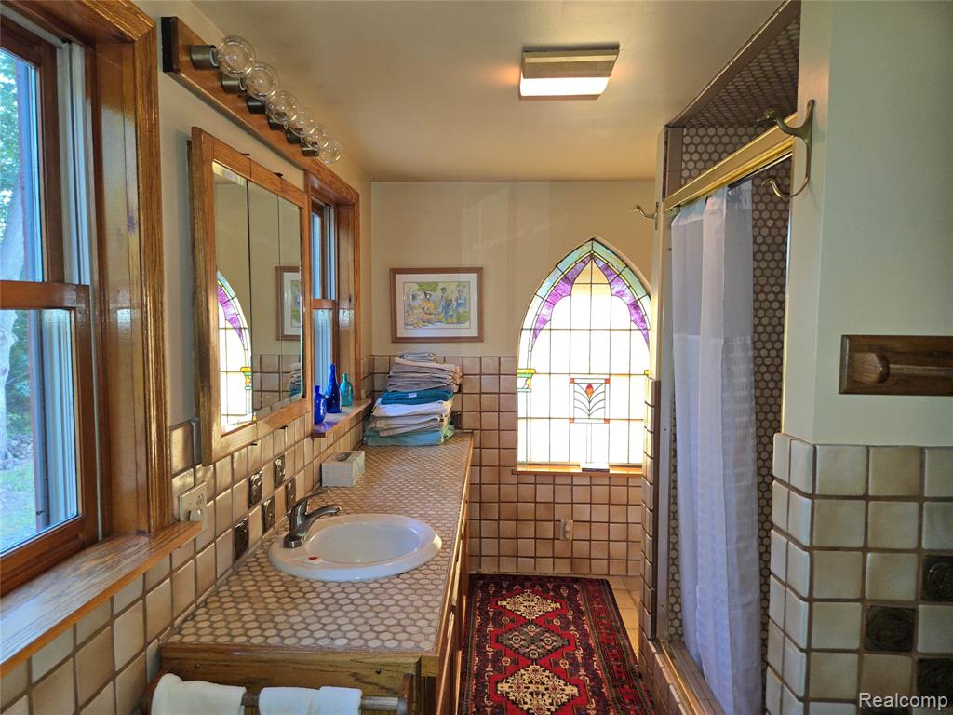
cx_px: 476
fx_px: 633
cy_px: 358
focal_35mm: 23
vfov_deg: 58.9
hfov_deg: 73.9
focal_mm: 5.4
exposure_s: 1/40
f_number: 1.8
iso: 100
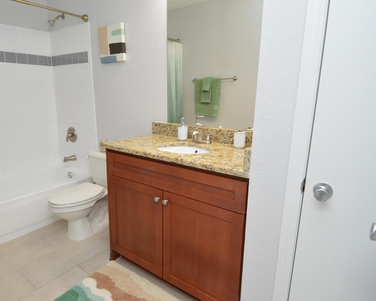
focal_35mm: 21
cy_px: 150
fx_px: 234
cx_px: 173
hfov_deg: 77.5
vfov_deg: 65.5
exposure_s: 1/60
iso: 400
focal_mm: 12
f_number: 4
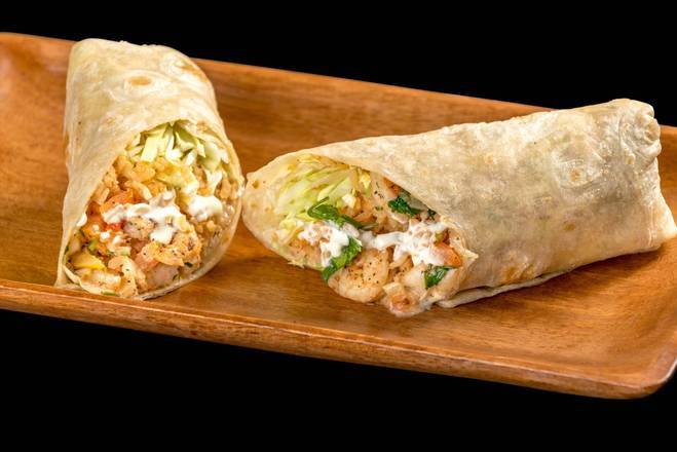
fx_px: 2822
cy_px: 226
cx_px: 338
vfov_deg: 9.2
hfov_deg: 13.7
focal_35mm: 150
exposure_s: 1/160
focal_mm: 150
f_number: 8
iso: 100
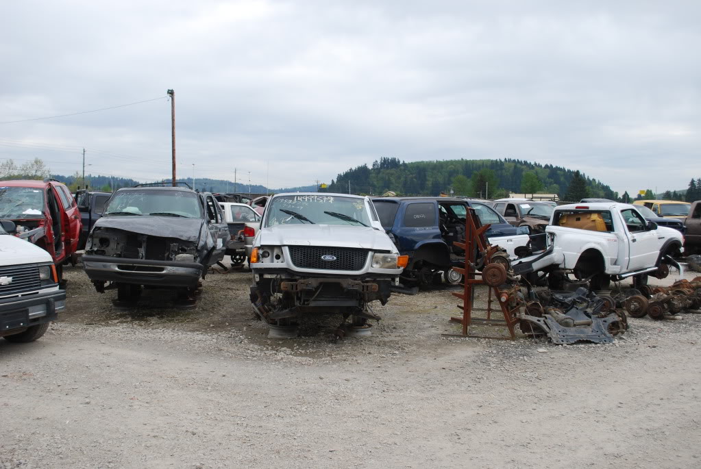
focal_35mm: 33
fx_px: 643
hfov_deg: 57.2
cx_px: 350
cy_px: 234
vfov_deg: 40.1
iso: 100
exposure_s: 1/125
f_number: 5.6
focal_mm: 22
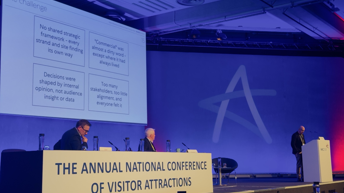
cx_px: 174
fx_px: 483
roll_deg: +0.9
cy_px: 92
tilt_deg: +8.2
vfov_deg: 22.6
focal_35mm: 53
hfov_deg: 39.2
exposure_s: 1/50
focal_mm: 6.76
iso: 64
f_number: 1.78
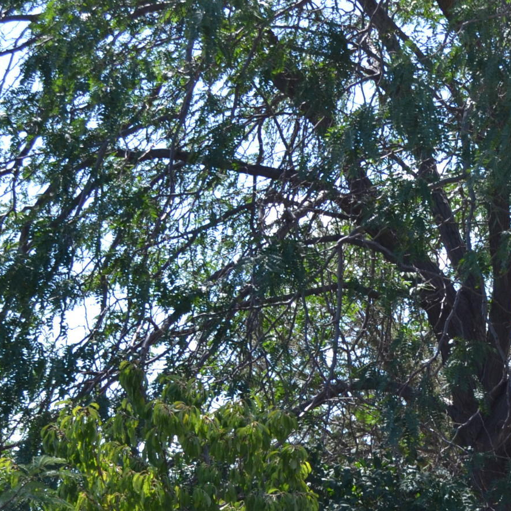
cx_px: 578
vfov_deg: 13.4
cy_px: 497
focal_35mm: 129
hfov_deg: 13.2
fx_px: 2154
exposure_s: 1/160
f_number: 6.3
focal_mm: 30
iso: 100
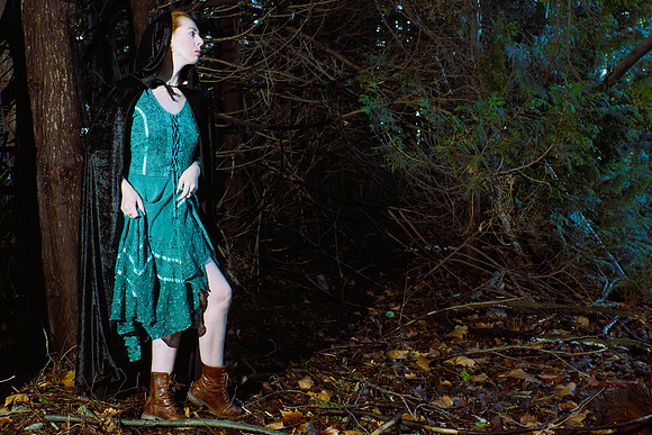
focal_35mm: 36
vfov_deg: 36.9
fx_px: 652
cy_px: 218
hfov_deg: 53.1
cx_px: 326
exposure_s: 1/60
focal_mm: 24
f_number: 5.6
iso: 400
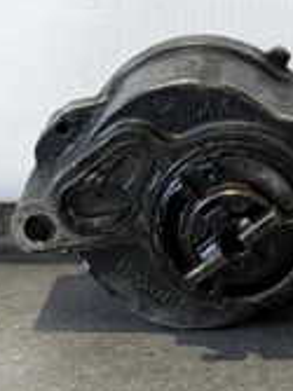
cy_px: 66
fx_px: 1559
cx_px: 233
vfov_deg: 14.2
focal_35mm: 138
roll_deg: -1.6
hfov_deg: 10.7
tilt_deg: -11.7
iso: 200
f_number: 1.78
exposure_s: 1/33
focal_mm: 6.76
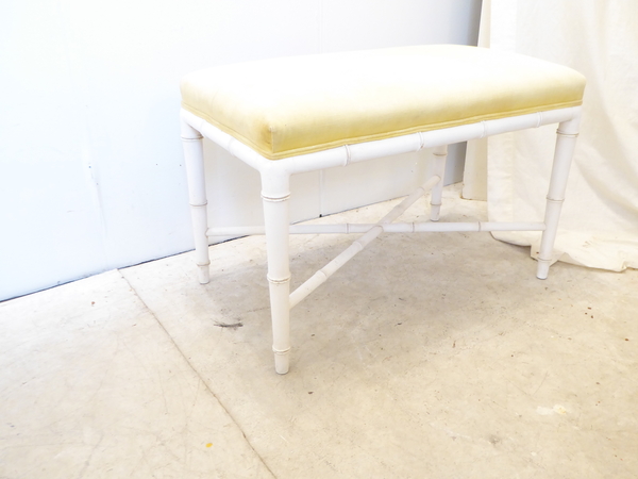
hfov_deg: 56.8
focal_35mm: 32
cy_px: 240
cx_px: 319
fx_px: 590
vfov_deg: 44.2
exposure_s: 1/6
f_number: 3.5
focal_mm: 5.4
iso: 400
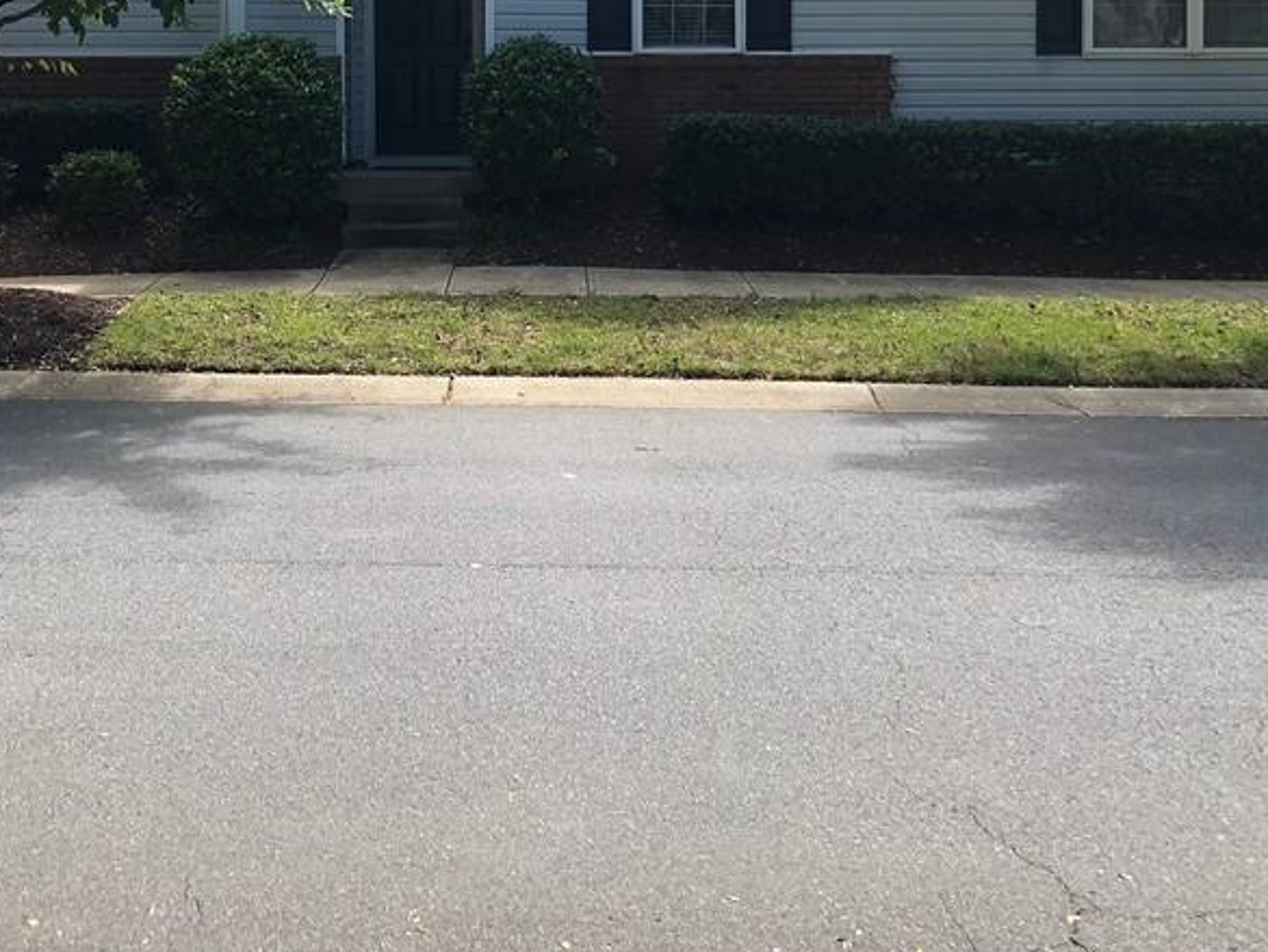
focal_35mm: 49
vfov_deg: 28.8
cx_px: 577
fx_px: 1795
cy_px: 145
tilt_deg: -0.1
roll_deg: +0.2
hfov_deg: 38.9
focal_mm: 4
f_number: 1.8
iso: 20
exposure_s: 1/666
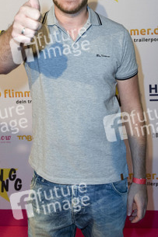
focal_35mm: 42
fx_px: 277
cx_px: 73
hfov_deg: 31.8
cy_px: 85
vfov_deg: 45.9
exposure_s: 1/200
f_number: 4.5
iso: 1600
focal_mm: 32
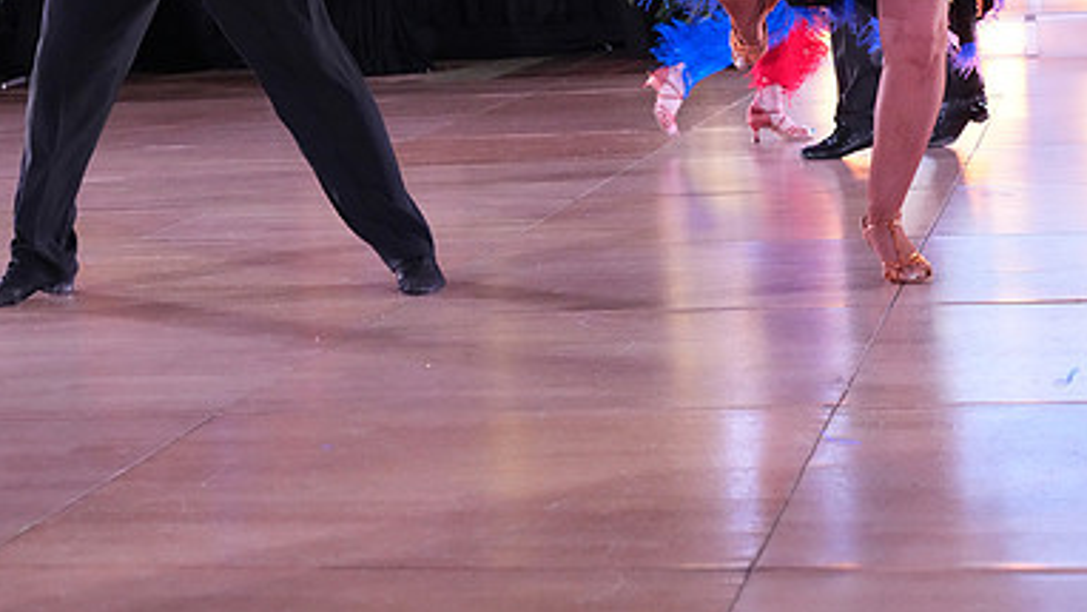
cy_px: -142
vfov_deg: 13.2
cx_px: 548
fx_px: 2566
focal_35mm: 89
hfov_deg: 23.9
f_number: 5
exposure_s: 1/400
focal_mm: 56
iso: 8000
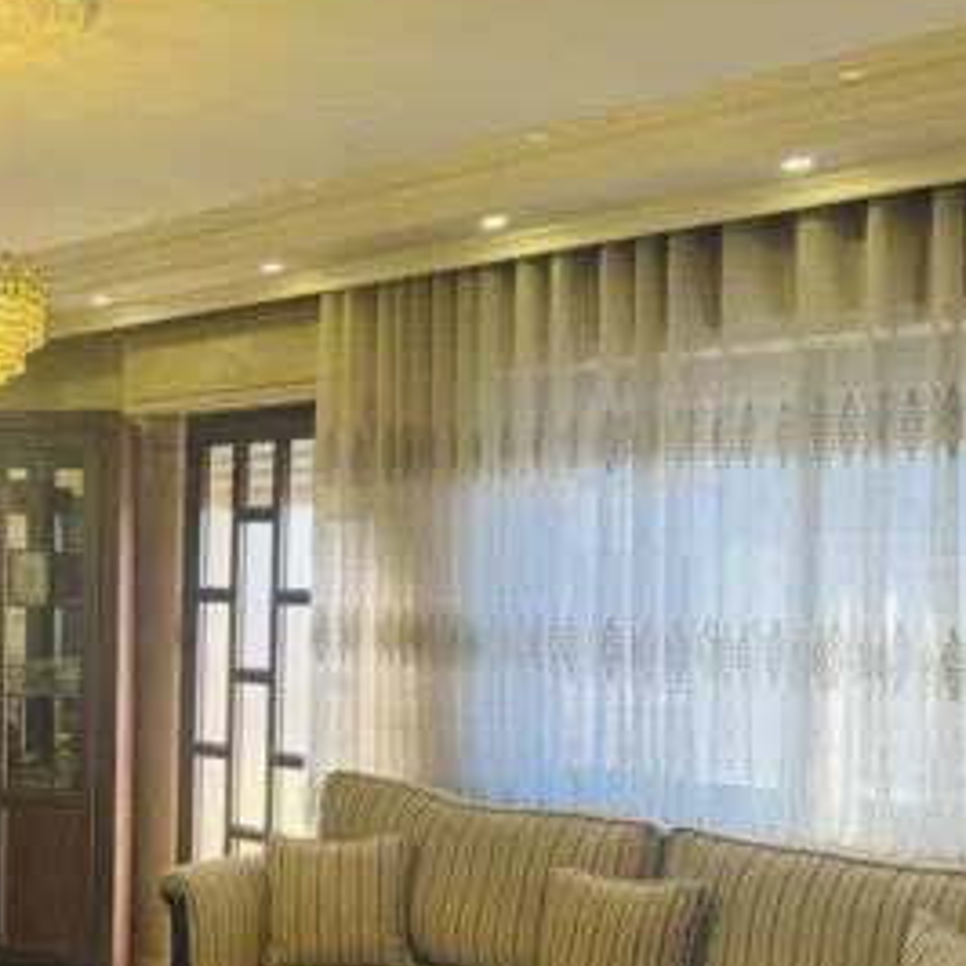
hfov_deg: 31.7
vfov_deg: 32.9
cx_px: 84
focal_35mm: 51
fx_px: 1610
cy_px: 701
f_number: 1.78
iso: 160
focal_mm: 6.76
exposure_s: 1/100
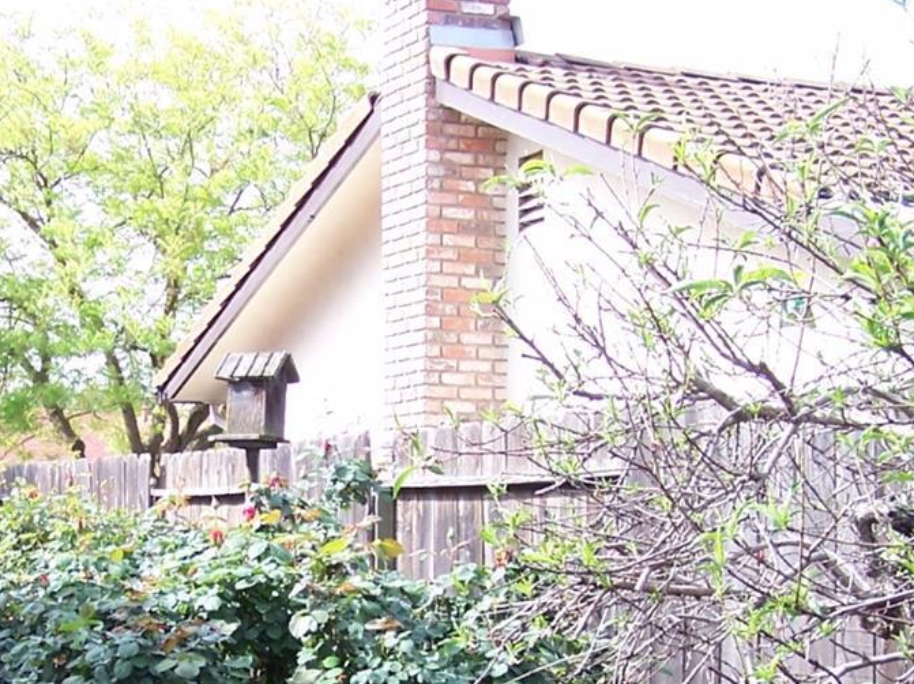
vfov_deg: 17.1
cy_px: 600
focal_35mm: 85
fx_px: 2242
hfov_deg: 22.9
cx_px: 267
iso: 80
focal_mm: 6.3
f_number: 2.8
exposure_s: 1/160
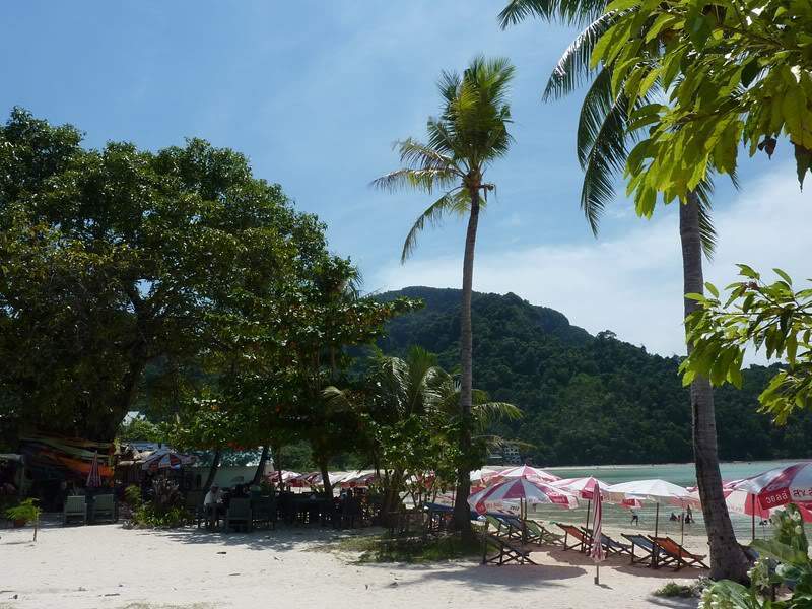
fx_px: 704
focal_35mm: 30
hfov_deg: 60.0
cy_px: 304
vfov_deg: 46.8
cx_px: 406
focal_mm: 4.1
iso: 80
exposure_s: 1/640
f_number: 5.6
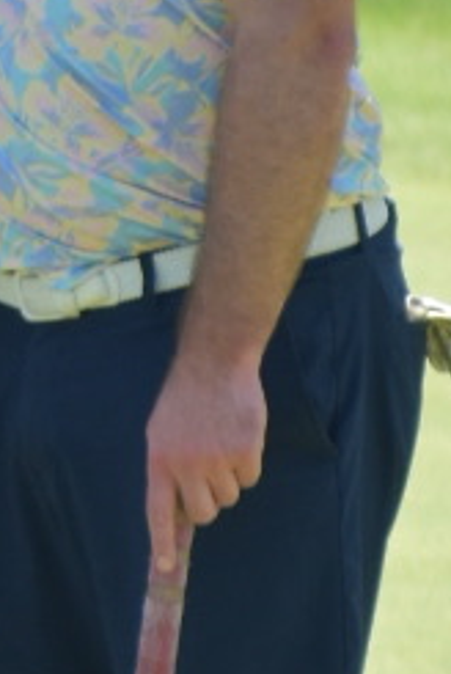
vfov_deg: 1.1
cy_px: -146
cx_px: -509
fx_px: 34314
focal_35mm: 1831
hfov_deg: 0.8
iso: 200
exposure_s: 1/640
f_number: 5.6
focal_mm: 185
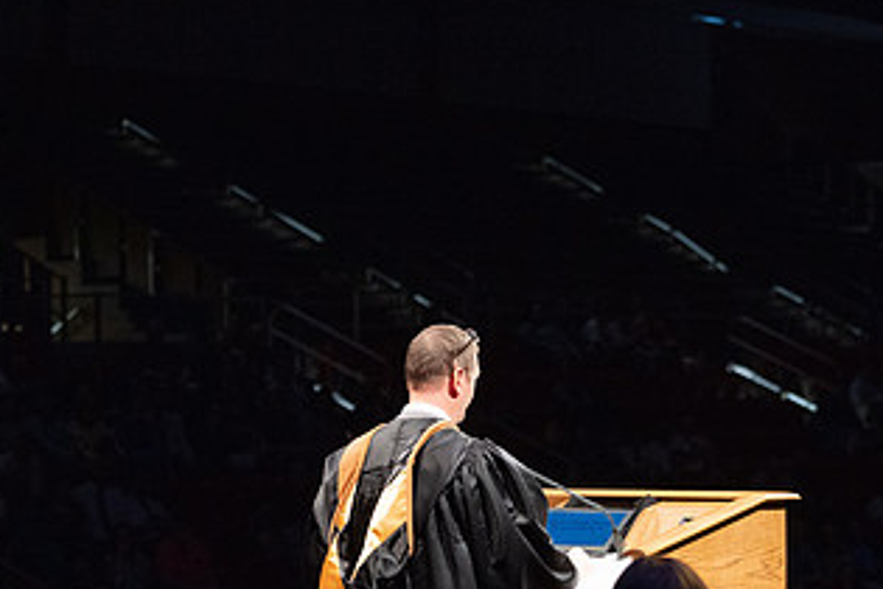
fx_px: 3164
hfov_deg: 15.9
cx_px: 591
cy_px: 414
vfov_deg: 10.6
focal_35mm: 129
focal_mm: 70
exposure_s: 1/400
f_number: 2.8
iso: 2500
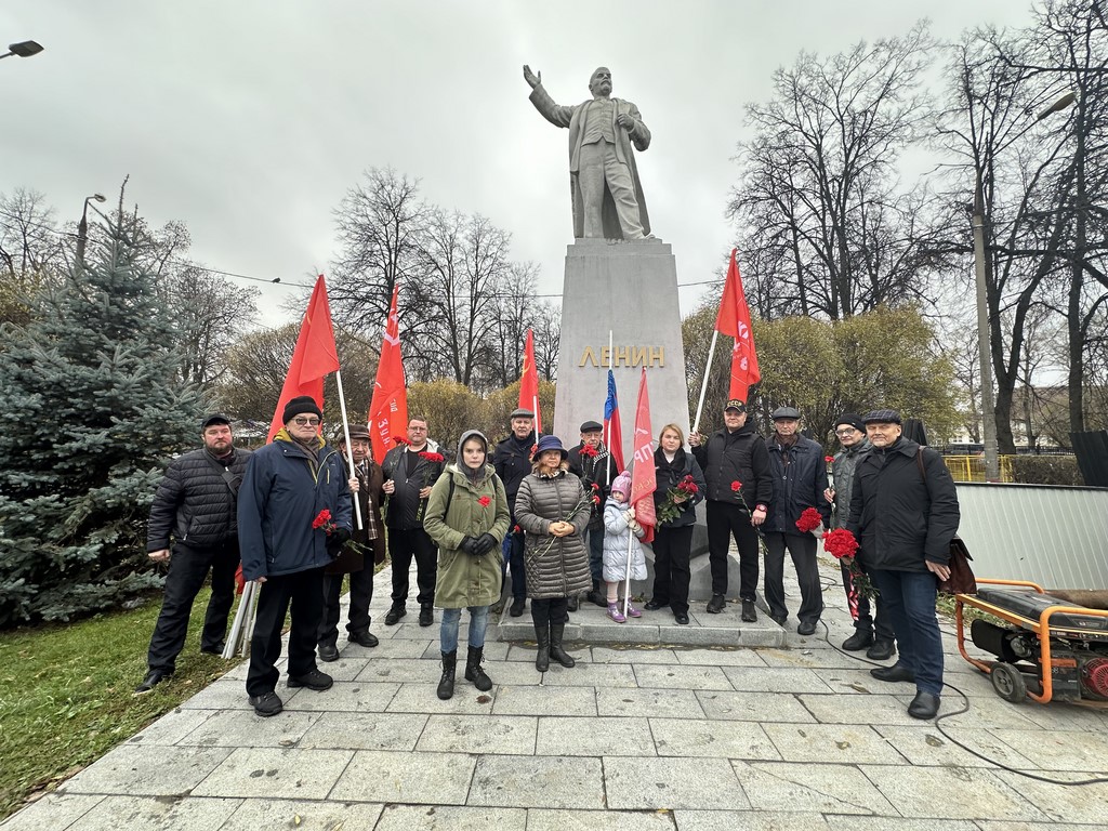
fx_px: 448
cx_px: 554
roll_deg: -0.7
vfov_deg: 85.7
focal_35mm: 14
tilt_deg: +3.9
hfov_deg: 102.1
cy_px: 416
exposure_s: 1/147
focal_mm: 2.22
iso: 40
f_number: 2.2
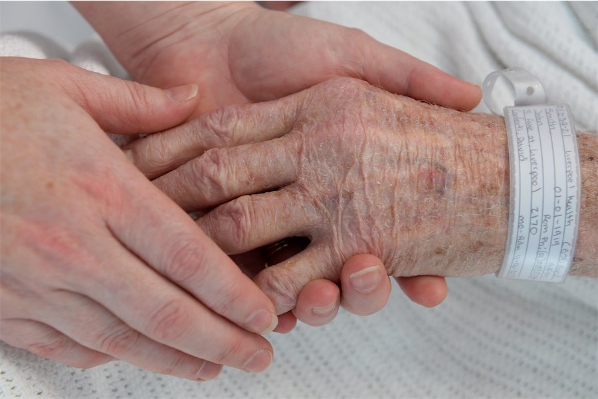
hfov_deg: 35.6
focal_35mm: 56
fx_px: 930
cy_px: 200
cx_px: 299
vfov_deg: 24.2
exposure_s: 1/60
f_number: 4
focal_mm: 56
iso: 800
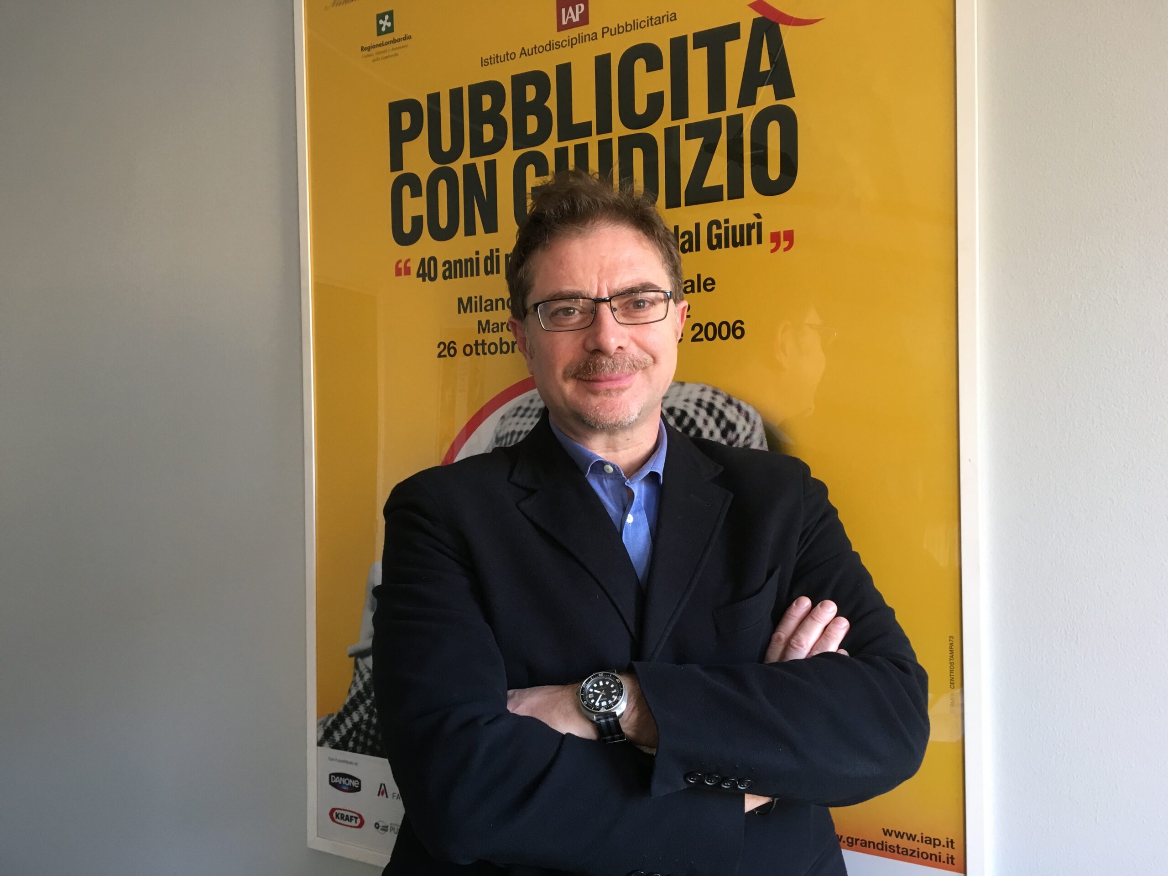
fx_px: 979
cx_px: 584
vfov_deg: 48.2
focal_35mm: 29
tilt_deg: +0.7
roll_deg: +0.3
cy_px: 438
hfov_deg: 61.7
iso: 100
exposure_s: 1/33
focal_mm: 4.15
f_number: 2.2
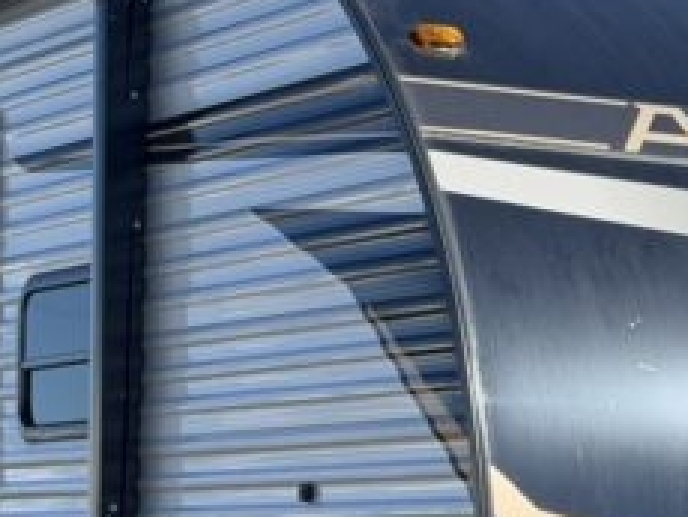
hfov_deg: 12.3
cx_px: 380
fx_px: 3183
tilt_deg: -2.4
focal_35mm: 160
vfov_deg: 9.2
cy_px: 634
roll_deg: +0.9
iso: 80
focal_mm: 6.76
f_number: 1.78
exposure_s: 1/2976
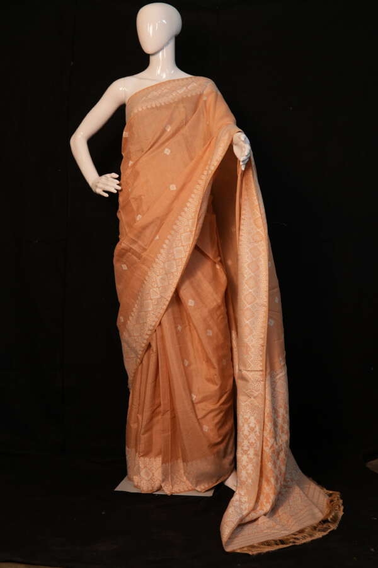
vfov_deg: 43.6
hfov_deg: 29.9
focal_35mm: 45
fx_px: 709
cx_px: 189
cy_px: 284
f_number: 2.8
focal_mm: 30
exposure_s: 1/100
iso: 250
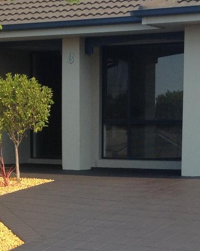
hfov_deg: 11.6
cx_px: 134
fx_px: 984
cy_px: 237
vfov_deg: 14.3
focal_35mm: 133
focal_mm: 4.28
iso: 50
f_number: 2.4
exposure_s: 1/657
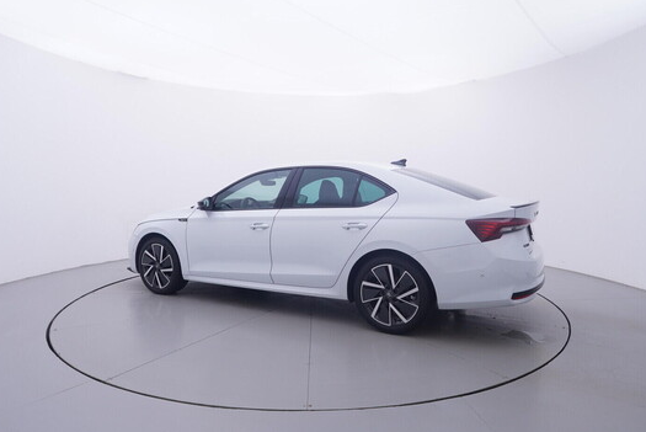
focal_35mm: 24
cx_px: 322
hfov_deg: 74.8
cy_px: 210
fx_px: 422
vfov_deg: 54.1
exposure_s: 1/80
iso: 200
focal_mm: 15
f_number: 5
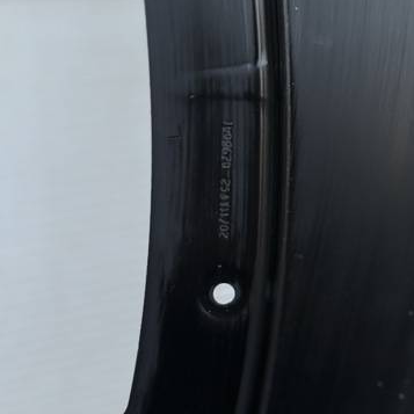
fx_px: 771
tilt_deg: -19.5
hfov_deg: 30.0
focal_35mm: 57
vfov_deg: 30.0
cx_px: 207
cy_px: 164
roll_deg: +0.6
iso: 100
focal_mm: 6.76
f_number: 1.78
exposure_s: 1/63
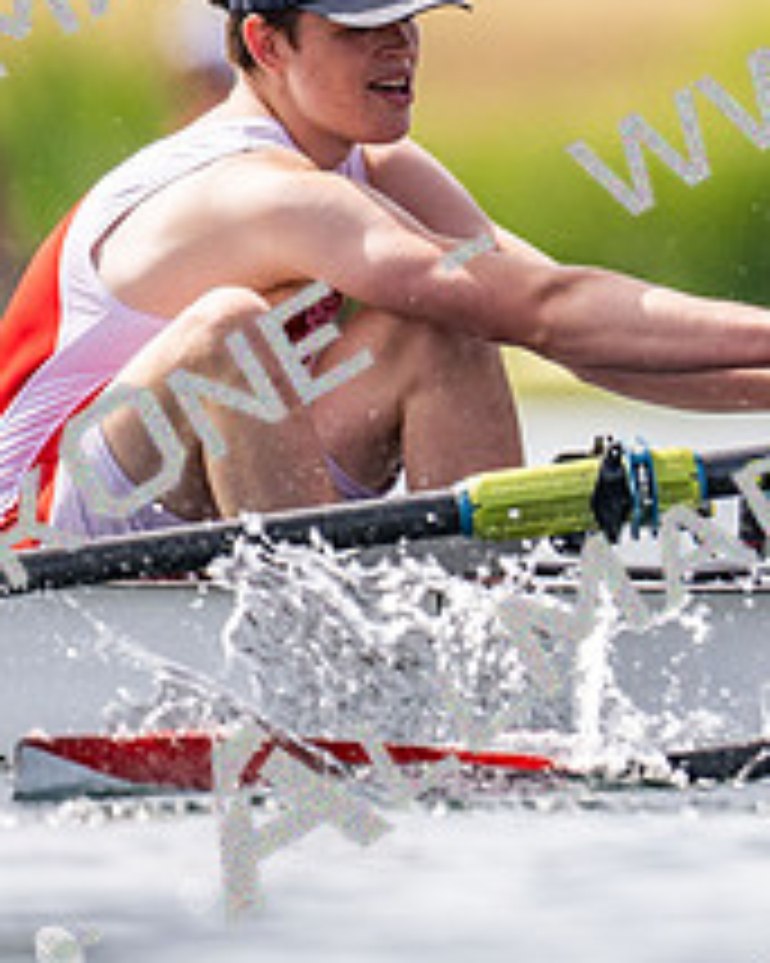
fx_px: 65252
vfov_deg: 0.8
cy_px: 230
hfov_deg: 0.7
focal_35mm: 2289
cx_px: 1121
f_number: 4
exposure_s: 1/2500
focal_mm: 600
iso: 200
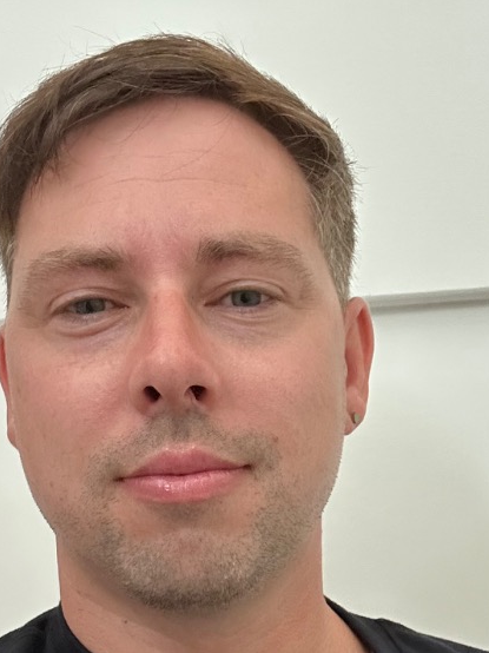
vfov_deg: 29.2
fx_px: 1225
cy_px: 514
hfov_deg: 22.6
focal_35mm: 65
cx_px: 242
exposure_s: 1/52
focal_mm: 2.69
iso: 320
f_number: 1.9
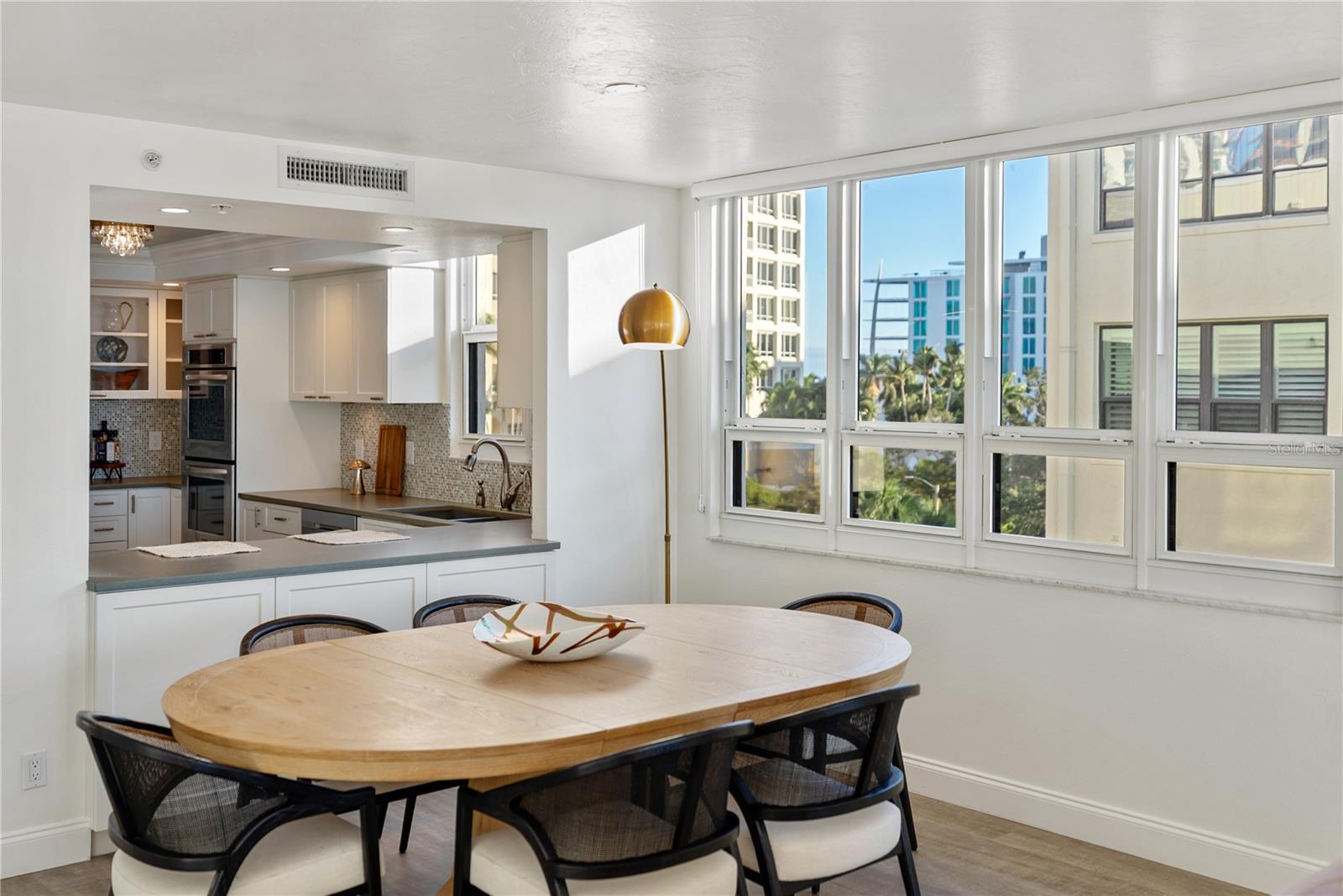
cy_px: 448
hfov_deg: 54.4
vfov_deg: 37.9
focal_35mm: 35
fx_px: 1306
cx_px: 672
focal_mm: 35
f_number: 2.8
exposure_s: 1/320
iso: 40
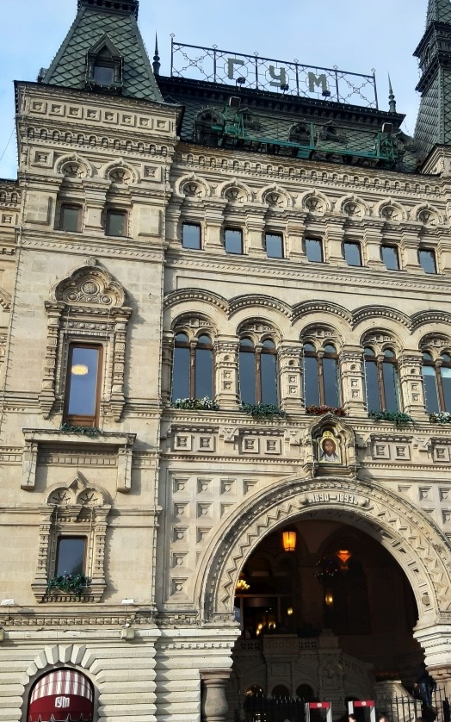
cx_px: 293
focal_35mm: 41
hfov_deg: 31.1
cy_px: 358
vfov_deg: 48.2
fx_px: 806
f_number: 1.7
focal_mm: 3.93
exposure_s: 1/478
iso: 40
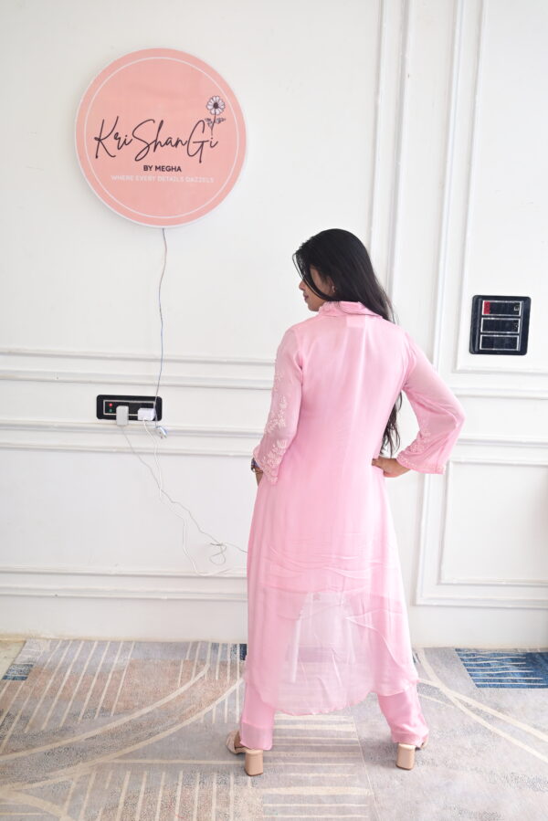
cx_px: 274
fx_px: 776
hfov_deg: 38.9
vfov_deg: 55.8
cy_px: 410
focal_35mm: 34
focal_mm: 34
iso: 640
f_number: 6.3
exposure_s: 1/200
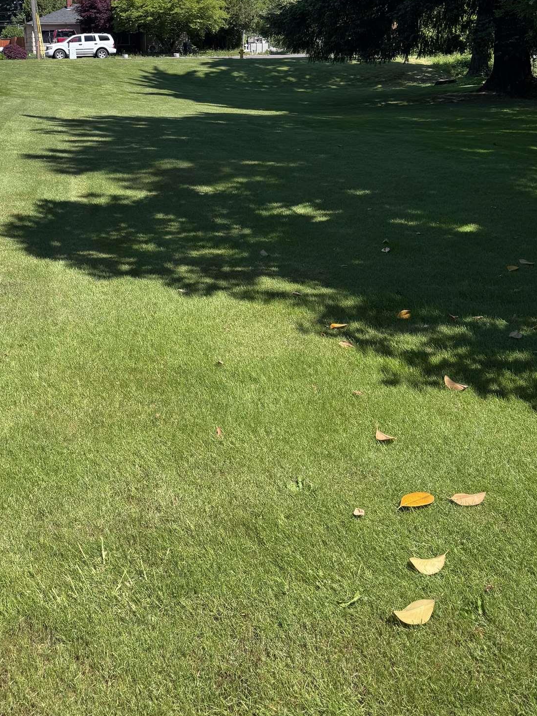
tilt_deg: -11.5
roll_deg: +0.7
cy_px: 198
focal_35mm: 38
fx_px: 786
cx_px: 179
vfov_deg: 47.5
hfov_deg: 37.3
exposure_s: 1/2959
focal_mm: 6.76
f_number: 1.78
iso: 80
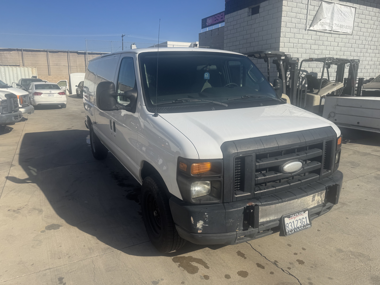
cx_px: 190
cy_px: 142
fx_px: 263
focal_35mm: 24
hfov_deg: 71.6
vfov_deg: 56.8
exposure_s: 1/7092
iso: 80
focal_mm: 6.76
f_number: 1.78
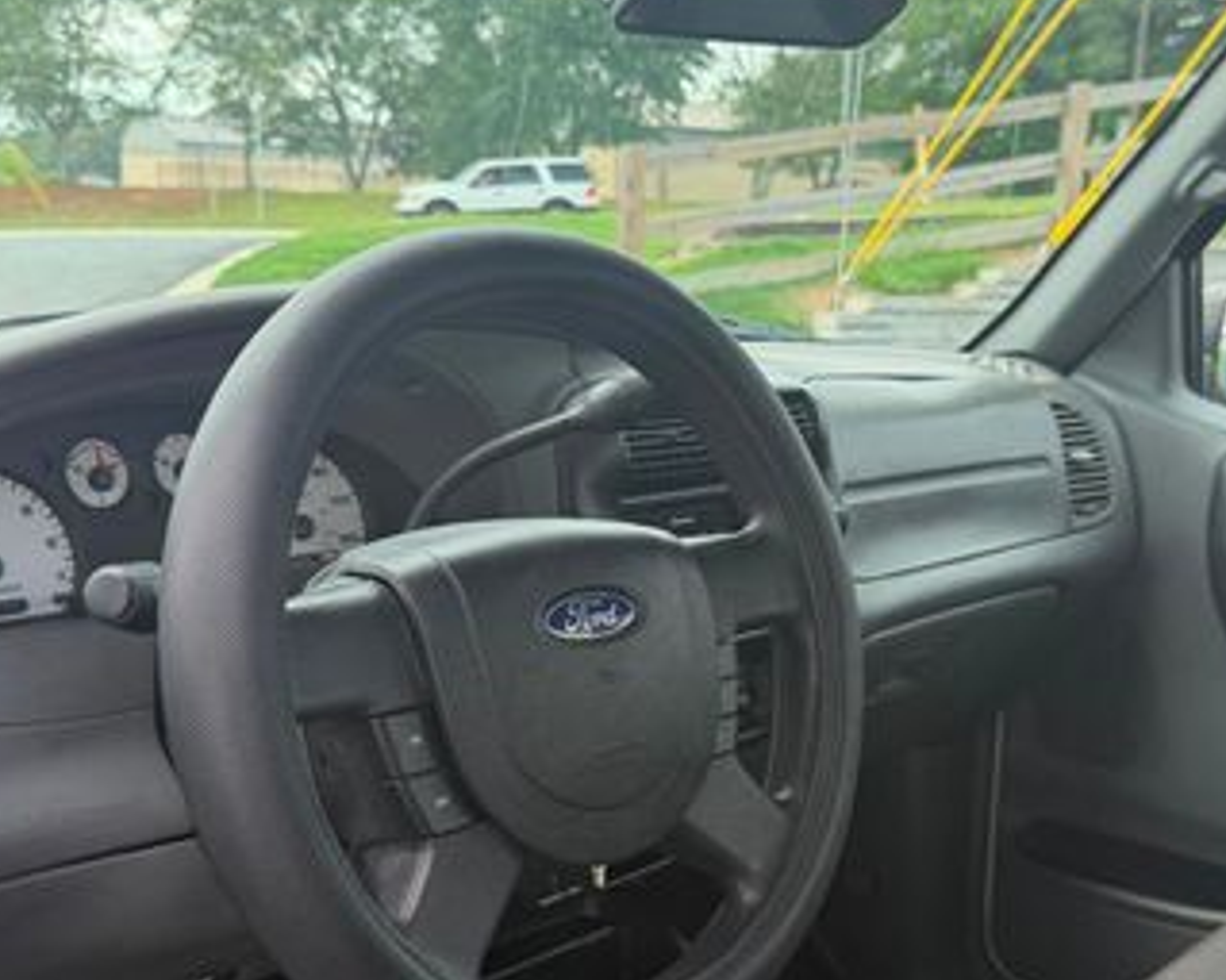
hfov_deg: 39.5
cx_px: 646
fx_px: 1705
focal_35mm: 47
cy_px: 619
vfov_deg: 31.9
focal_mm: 6.76
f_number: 1.78
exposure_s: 1/796
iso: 100
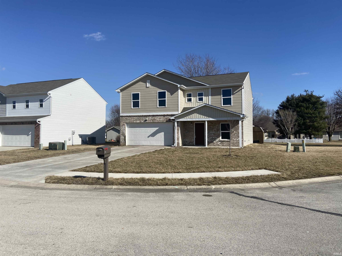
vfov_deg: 53.1
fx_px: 257
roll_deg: -1.4
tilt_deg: +2.1
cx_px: 171
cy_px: 128
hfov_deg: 67.3
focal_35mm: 26
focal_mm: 4.25
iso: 32
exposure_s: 1/4808
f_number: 1.8
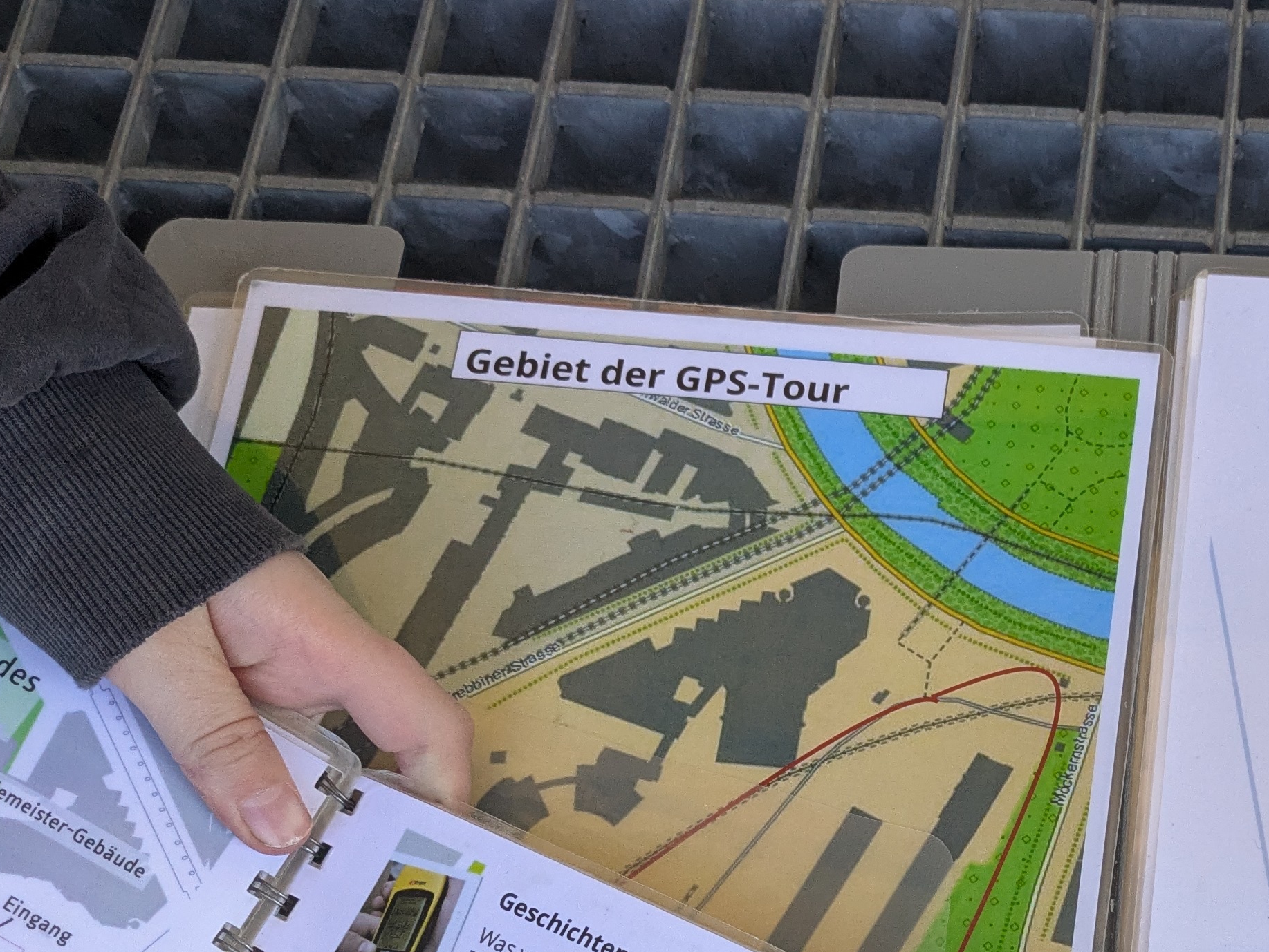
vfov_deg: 22.2
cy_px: 1000
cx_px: 1129
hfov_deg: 29.5
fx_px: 2311
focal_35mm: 63
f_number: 1.89
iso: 199
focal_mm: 5.43
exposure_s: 1/494
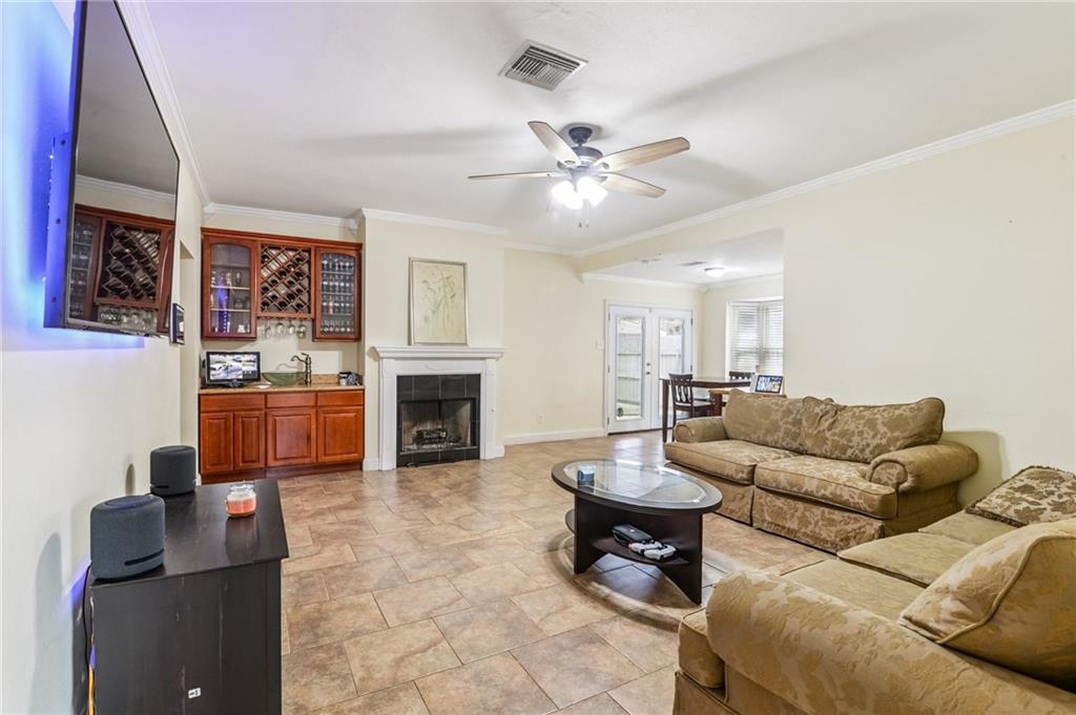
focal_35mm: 16
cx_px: 538
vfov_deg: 73.7
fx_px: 478
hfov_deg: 96.8
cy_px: 358
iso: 400
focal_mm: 16
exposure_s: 1/2.5
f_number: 13
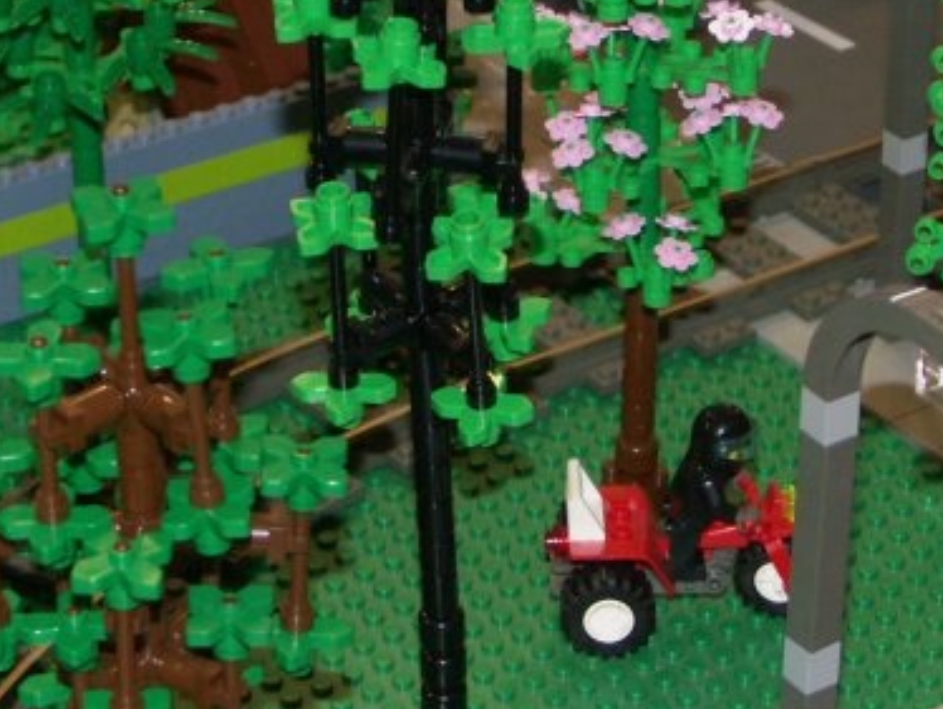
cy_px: 308
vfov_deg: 11.1
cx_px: 472
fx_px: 3653
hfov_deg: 14.7
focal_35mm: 134
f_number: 2.8
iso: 200
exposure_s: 1/50
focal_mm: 12.57
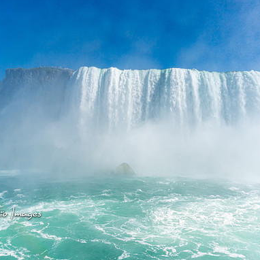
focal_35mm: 31
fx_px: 263
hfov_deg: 52.5
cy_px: 130
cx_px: 128
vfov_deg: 52.5
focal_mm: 16
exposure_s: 1/2000
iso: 100
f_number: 5.6
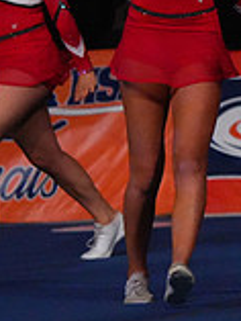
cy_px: -28
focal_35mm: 711
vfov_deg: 2.8
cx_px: 572
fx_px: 6591
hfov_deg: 2.1
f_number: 5.6
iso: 16000
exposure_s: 1/1250
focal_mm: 200
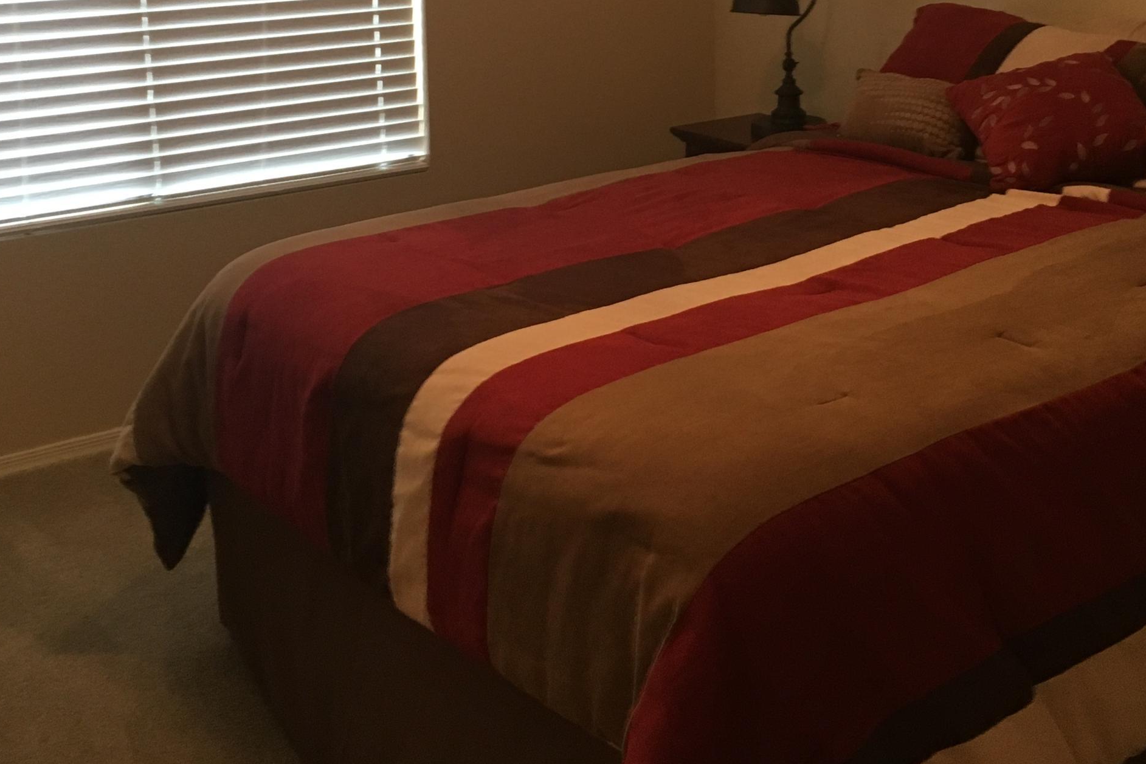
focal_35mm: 48
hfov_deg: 41.0
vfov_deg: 27.2
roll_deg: +2.3
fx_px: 1528
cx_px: 671
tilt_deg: -9.3
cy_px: 100
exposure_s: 1/30
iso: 125
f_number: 2.2
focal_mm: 4.15
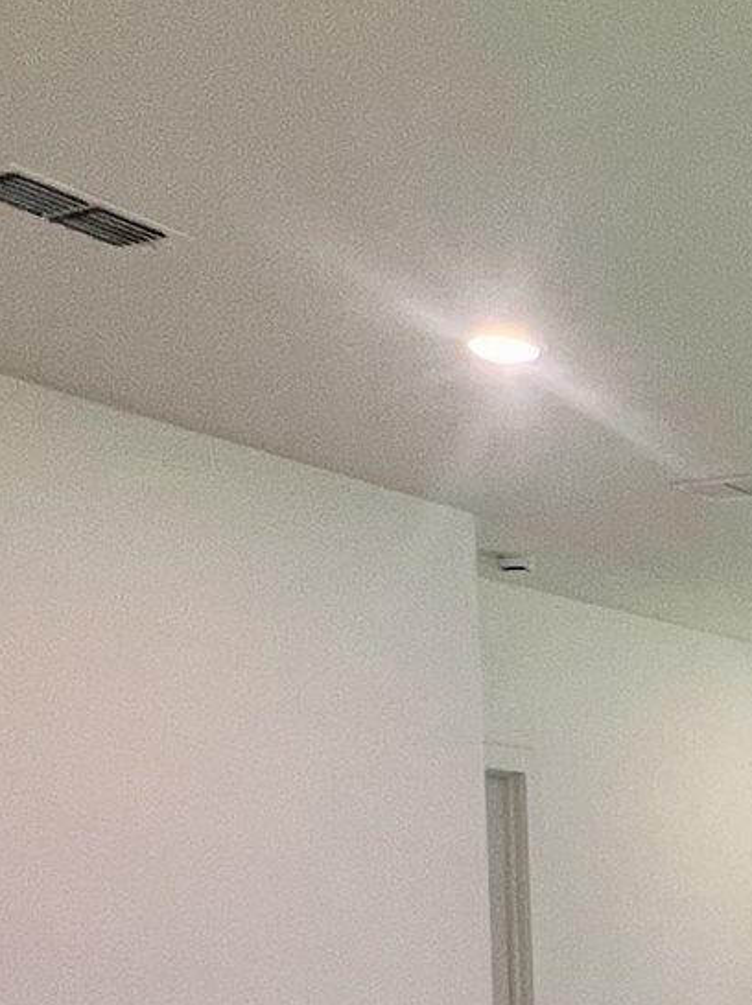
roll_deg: -0.2
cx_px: 1163
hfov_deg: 21.6
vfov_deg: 31.4
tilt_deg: -5.0
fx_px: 1595
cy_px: 1082
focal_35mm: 55
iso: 160
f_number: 1.8
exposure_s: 1/120
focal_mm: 1.57
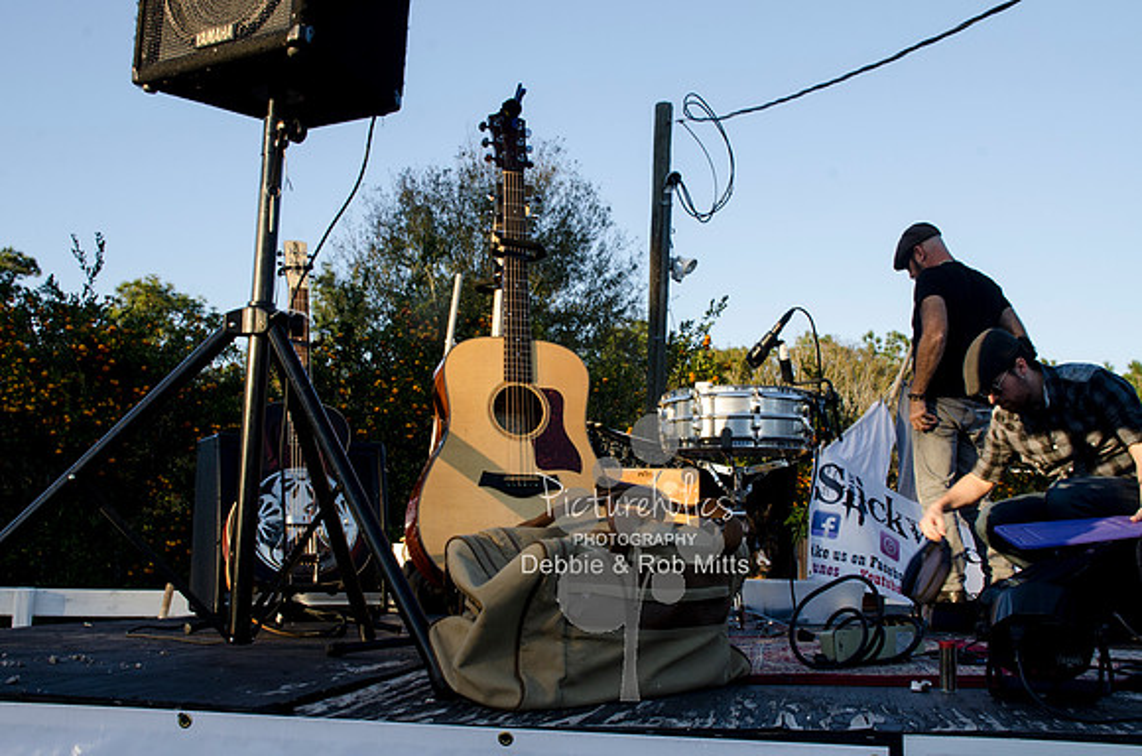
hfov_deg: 51.4
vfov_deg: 35.3
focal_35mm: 38
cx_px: 571
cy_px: 378
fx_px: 1187
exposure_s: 1/80
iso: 320
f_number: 11
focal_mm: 25
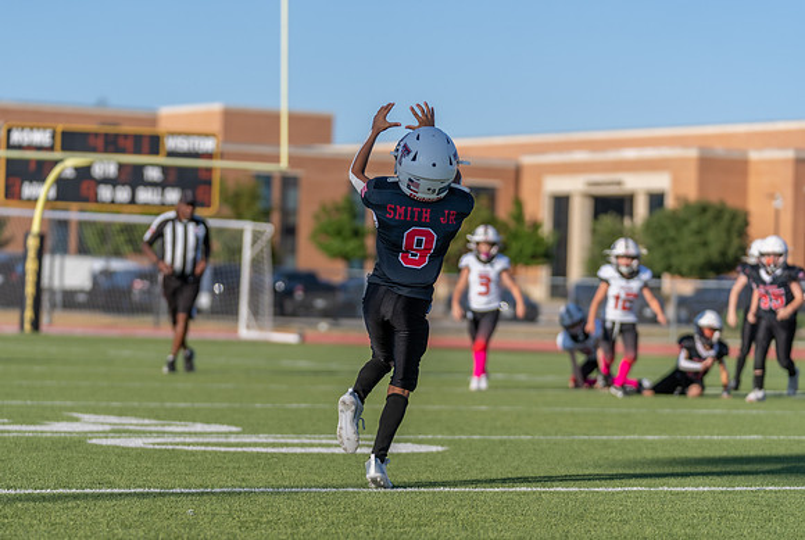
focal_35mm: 148
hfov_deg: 13.9
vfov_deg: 9.3
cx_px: 374
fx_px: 3309
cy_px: 327
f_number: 2.8
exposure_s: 1/2000
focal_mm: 120
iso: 100
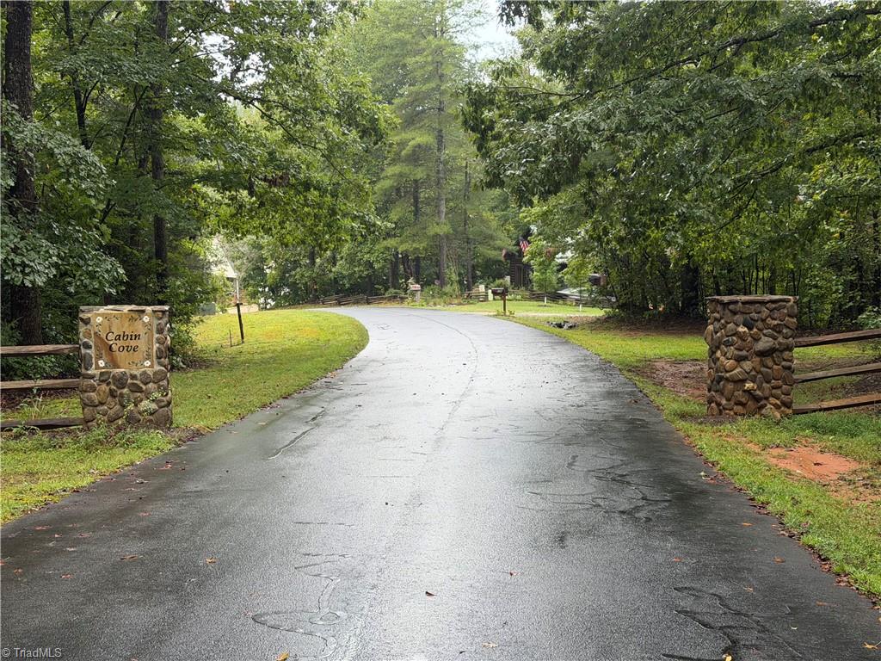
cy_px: 330
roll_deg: +0.4
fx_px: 1222
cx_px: 440
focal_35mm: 48
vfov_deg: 30.3
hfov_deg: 39.7
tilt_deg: -7.4
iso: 50
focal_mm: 6.76
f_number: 1.78
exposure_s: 1/225
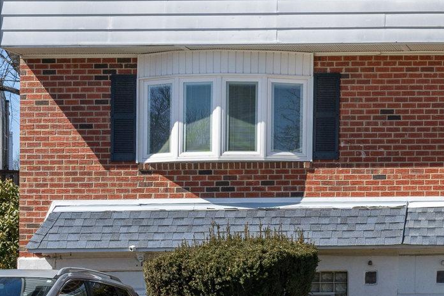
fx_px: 1103
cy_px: 44
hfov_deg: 20.4
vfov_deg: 15.1
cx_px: 606
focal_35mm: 89
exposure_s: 1/640
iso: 500
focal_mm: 30.5
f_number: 11
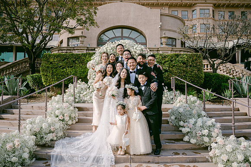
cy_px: 79
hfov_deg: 61.6
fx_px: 210
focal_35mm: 30
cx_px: 118
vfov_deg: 43.3
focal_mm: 28
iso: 100
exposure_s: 1/1600
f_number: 2.8
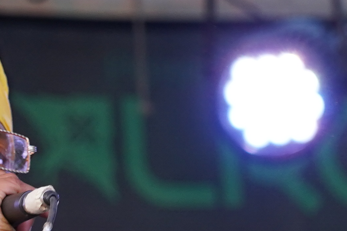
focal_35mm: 599
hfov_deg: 3.4
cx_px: -233
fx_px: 5772
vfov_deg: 2.3
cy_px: 266
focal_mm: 105
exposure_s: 1/160
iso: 800
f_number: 4
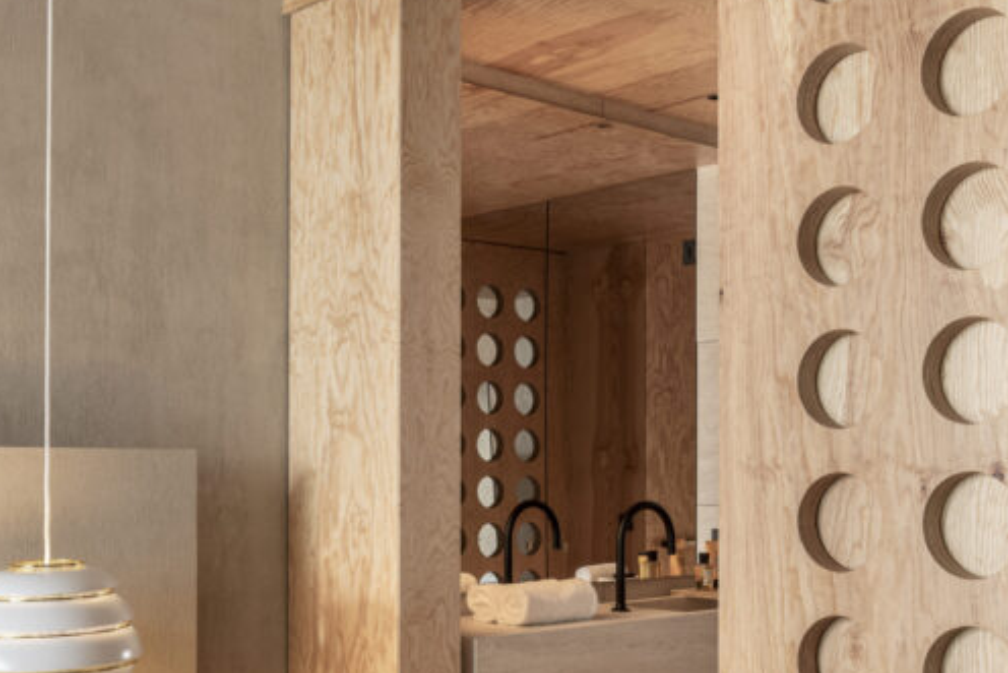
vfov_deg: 27.8
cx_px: 541
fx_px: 1344
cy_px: 490
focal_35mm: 48
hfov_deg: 41.1
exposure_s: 2
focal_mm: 31
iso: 100
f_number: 11
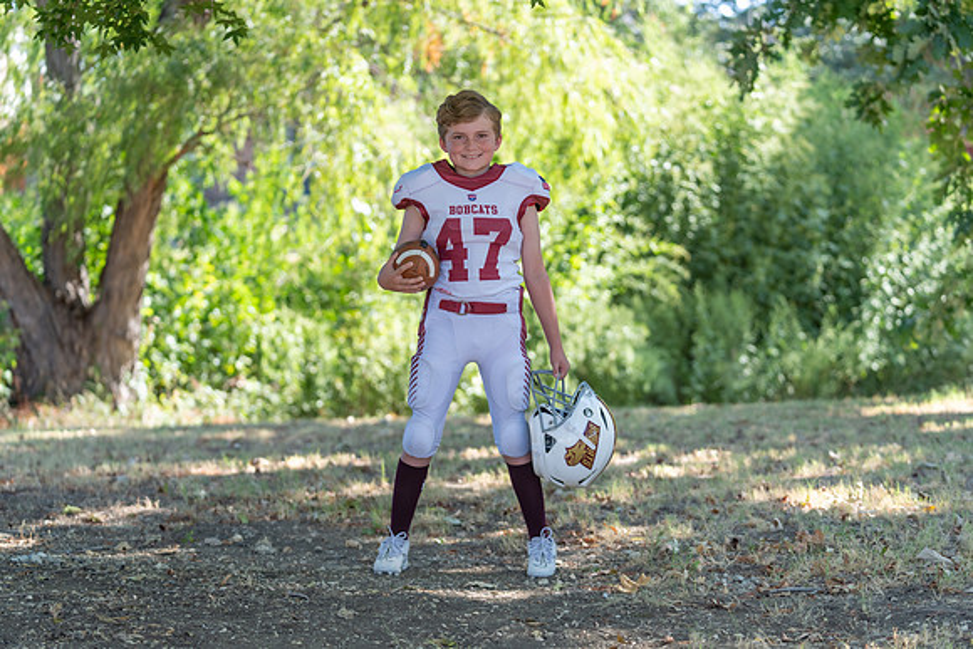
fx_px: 2109
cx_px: 486
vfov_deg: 17.5
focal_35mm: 78
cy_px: 324
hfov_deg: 26.0
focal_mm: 78
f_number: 2.8
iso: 160
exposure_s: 1/320
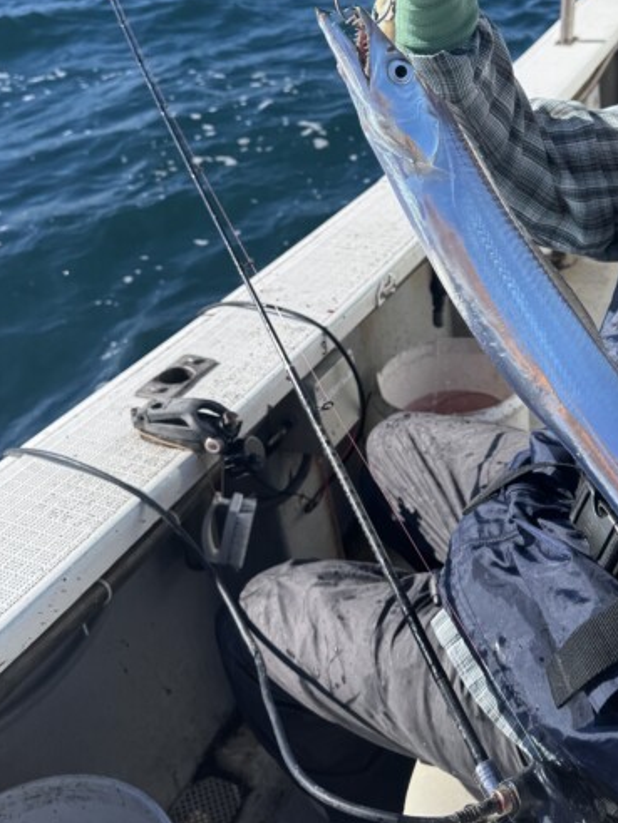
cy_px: 301
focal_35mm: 39
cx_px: 457
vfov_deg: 47.4
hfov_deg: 36.0
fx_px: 928
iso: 80
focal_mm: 6.76
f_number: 1.78
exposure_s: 1/2833
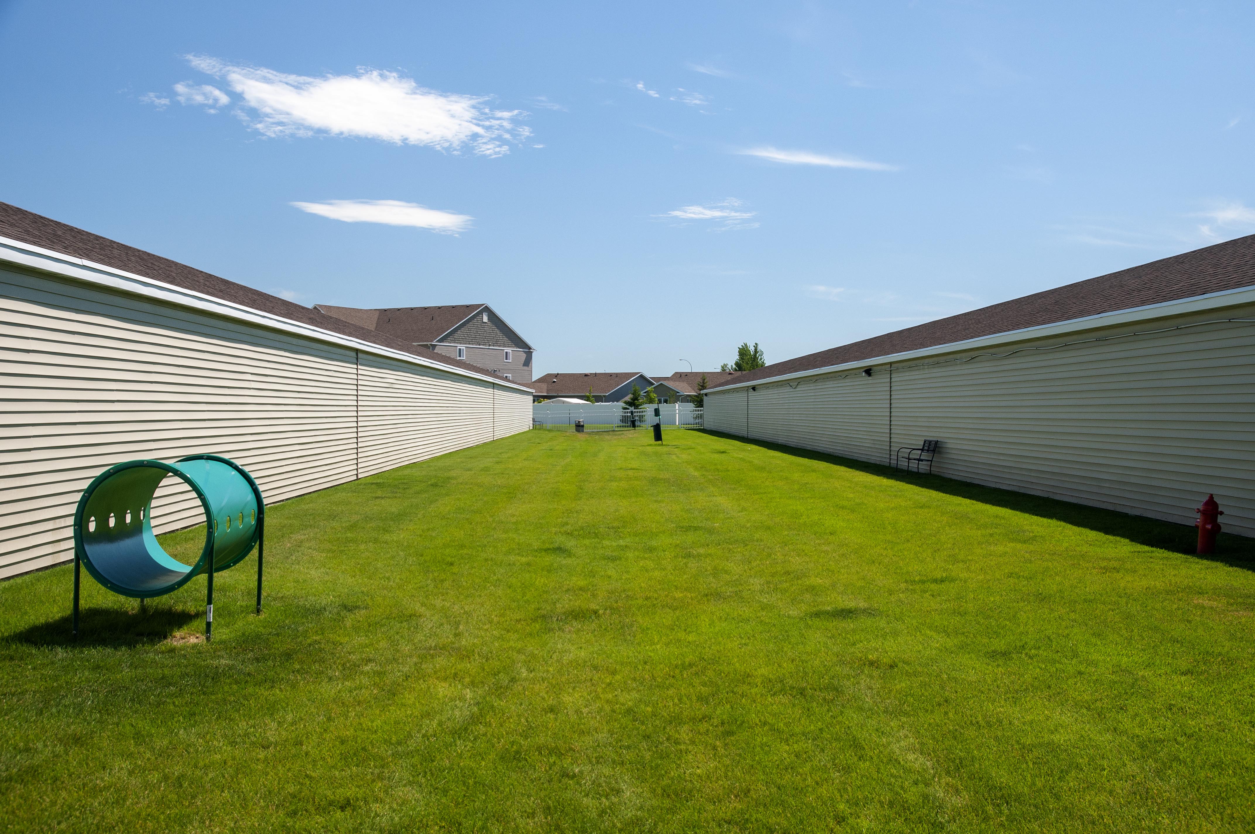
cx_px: 628
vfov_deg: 36.8
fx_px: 1253
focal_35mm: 36
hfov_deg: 53.2
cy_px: 417
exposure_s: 1/250
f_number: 8
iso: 200
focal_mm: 24
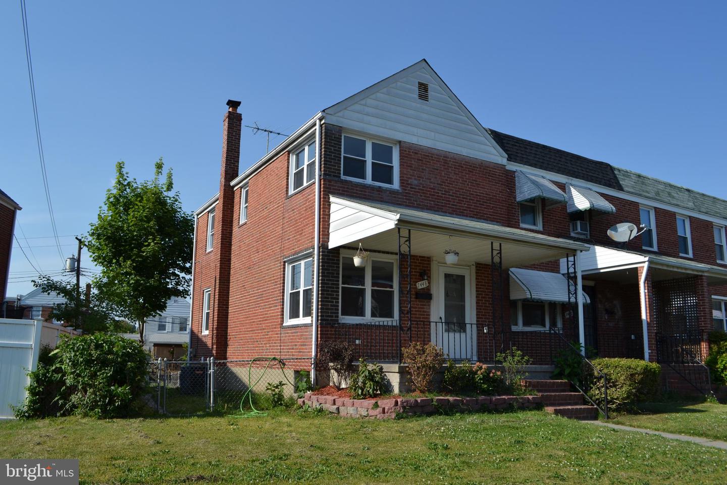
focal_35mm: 27
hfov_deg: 67.4
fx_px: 545
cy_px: 242
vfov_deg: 47.9
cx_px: 364
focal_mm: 18
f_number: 8
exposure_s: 1/250
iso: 100
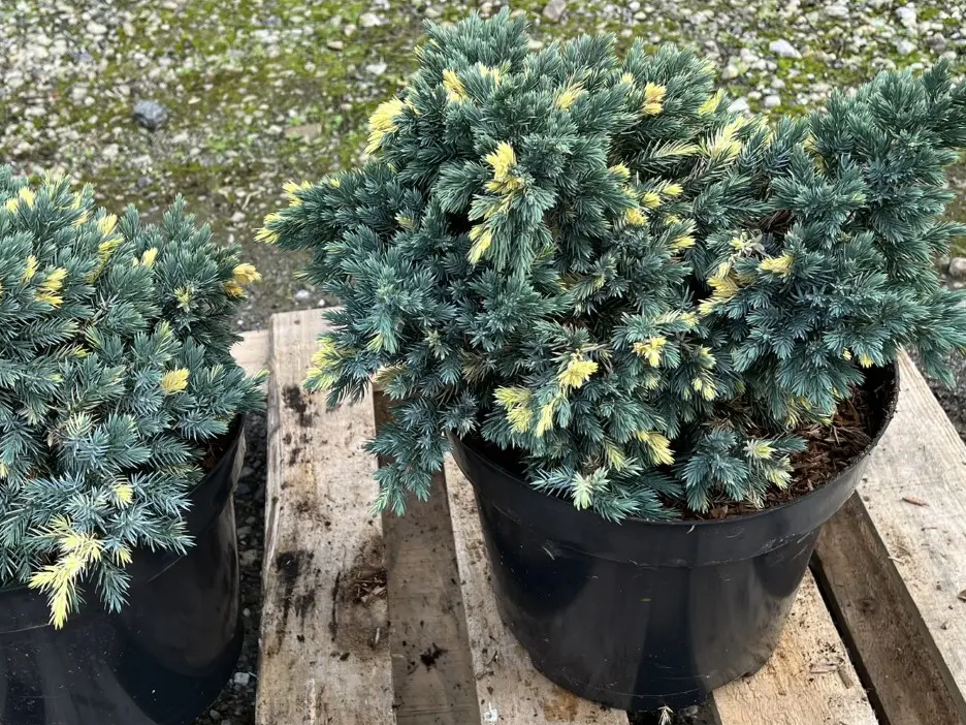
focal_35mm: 40
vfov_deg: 35.9
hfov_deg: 46.4
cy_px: 406
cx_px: 372
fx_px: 1116
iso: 50
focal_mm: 5.1
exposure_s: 1/298
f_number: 1.6
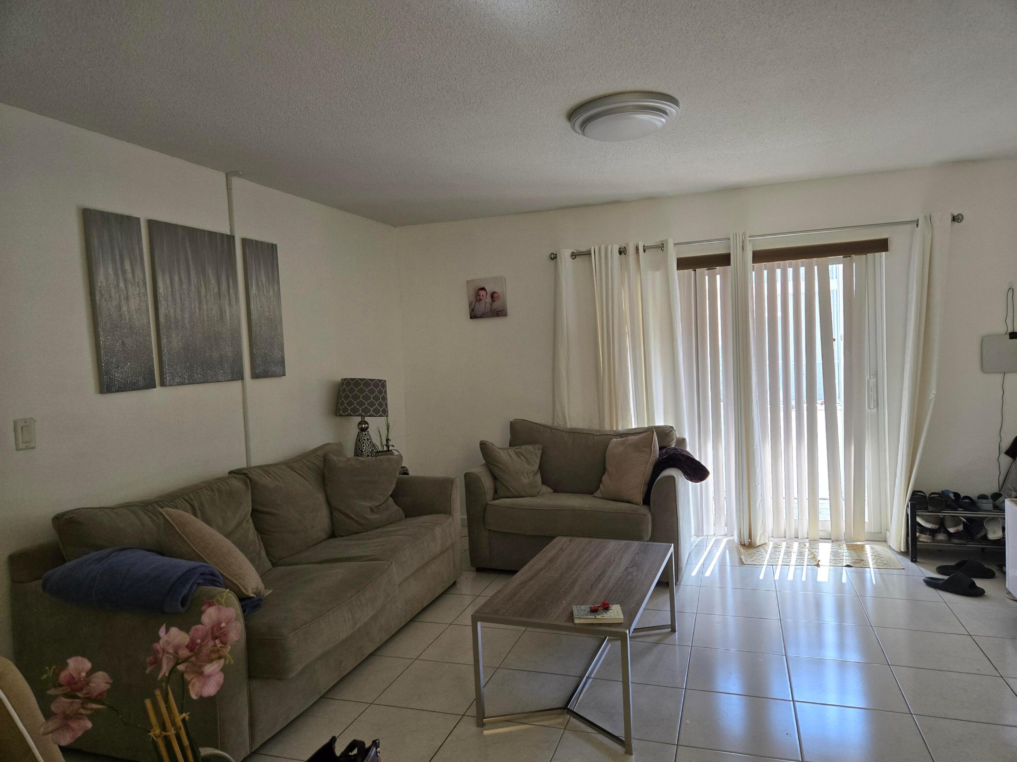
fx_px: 676
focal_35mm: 23
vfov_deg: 58.9
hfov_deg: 73.9
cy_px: 381
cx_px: 508
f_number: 1.8
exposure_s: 1/120
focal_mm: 5.4
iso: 250
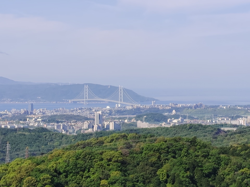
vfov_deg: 10.0
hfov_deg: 13.3
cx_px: 125
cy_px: 94
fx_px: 1069
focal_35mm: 148
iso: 50
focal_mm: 5.56
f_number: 1.88
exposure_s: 1/1282
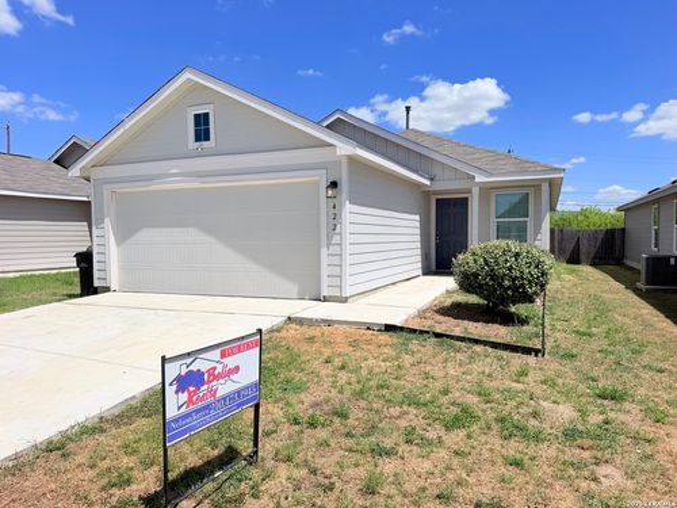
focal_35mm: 24
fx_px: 469
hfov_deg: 71.6
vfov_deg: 56.8
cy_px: 254
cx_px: 338
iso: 80
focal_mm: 6.76
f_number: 1.78
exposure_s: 1/11905
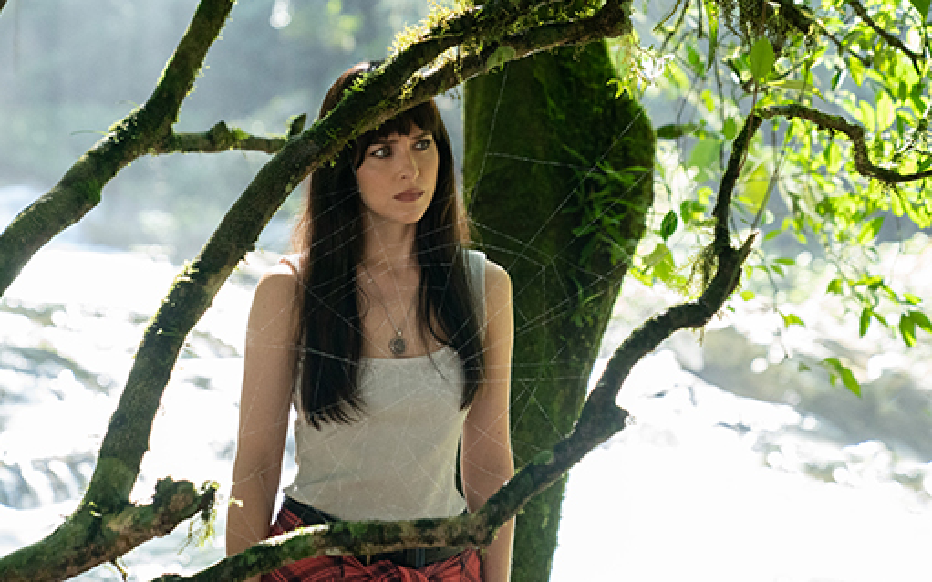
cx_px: 421
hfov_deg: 25.5
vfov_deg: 16.1
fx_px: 2057
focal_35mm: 81
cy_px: 318
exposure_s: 1/125
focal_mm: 70
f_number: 3.2
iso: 6400
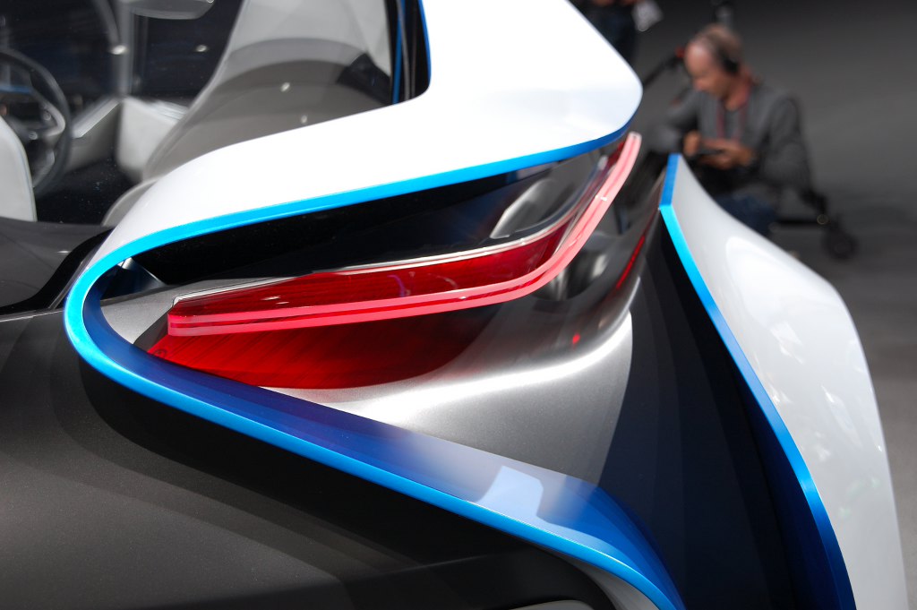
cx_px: 458
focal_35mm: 75
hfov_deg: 27.0
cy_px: 305
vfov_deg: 18.2
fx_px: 1909
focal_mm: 50
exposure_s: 1/125
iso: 200
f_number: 5.6
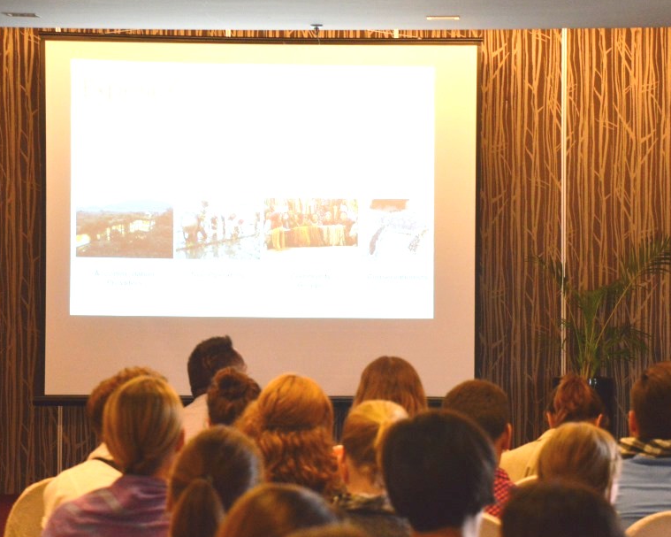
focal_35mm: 148
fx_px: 2939
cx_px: 438
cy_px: 252
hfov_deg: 13.0
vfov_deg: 10.4
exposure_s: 1/60
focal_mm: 78
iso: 1600
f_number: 5.3
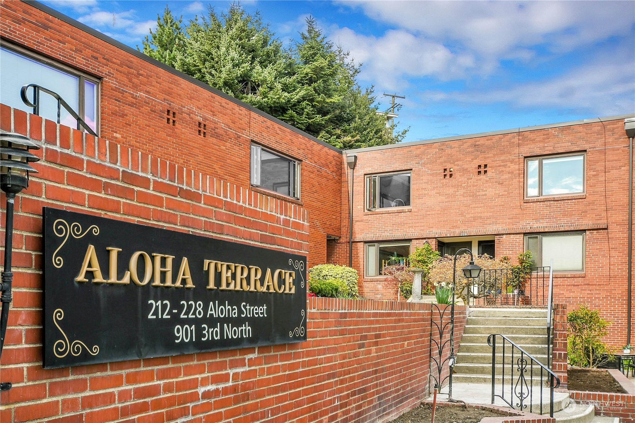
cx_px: 318
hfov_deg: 53.1
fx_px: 635
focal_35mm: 36
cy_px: 212
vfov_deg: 36.9
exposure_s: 1/60
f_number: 8
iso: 200
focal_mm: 24
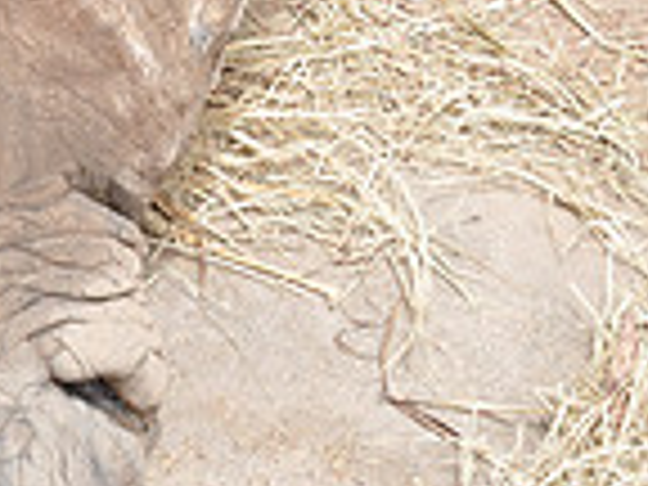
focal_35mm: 405
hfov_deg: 4.9
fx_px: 7581
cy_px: -2
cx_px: -342
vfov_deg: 3.7
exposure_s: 1/500
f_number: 5.6
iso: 250
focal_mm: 70
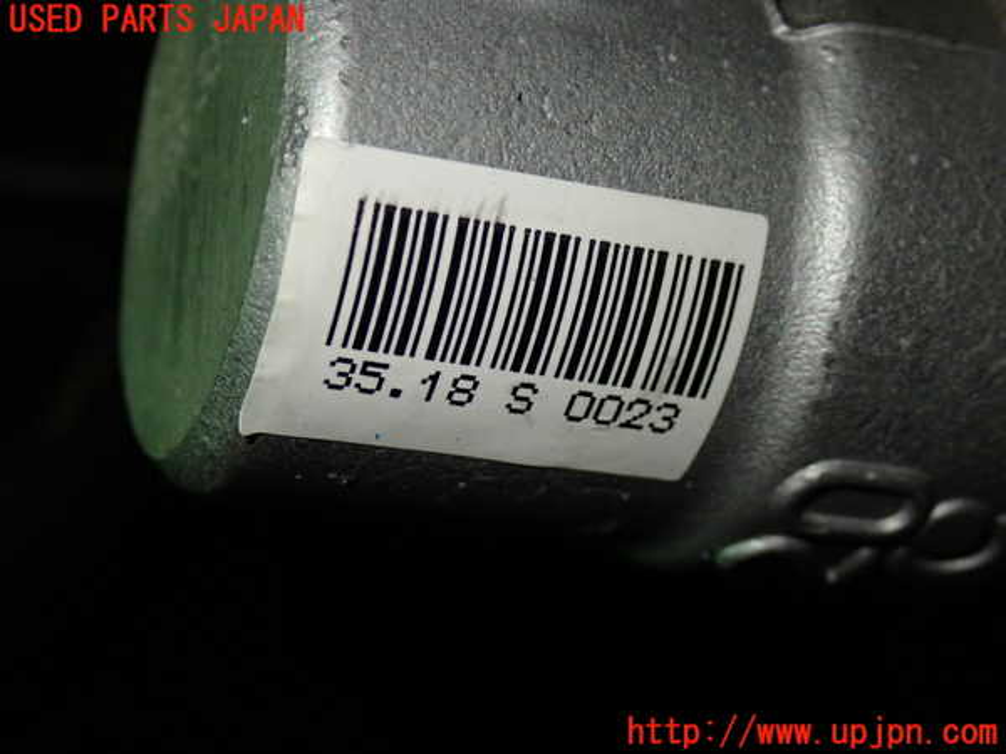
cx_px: 503
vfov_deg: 20.7
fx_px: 2063
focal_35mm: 71
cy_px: 377
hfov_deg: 27.4
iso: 320
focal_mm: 12.73
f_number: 3.9
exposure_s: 1/60
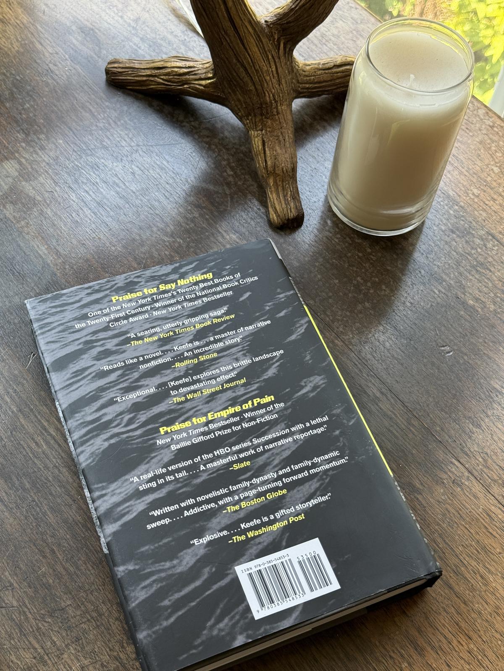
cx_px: 252
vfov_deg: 39.7
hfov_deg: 30.3
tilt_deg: -57.0
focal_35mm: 48
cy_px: 336
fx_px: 932
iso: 125
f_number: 1.78
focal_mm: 6.76
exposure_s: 1/155
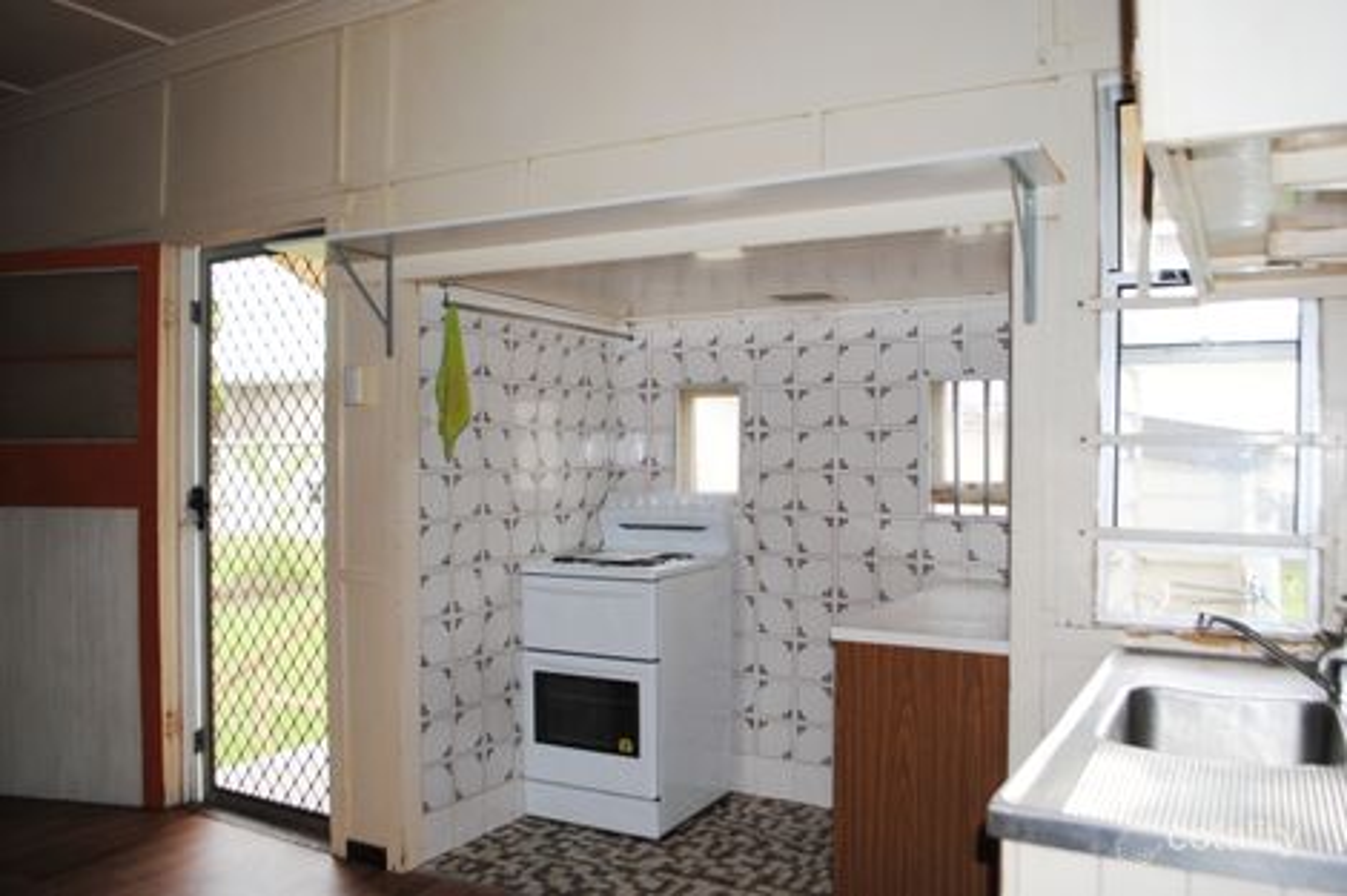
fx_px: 1010
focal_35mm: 27
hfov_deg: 67.4
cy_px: 448
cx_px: 674
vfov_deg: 47.9
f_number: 3.5
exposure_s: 1/60
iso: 200
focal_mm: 18
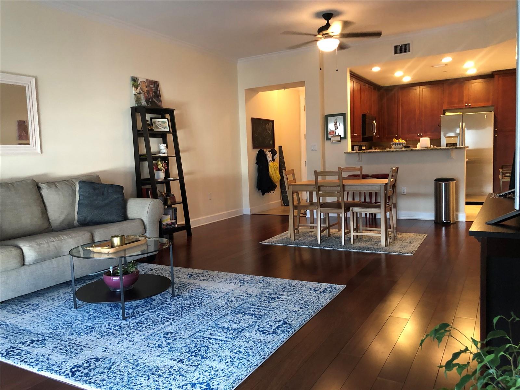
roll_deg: +2.6
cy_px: 195
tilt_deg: -6.0
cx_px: 260
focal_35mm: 28
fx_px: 421
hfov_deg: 63.4
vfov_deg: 49.7
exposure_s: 1/15
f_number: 1.8
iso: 80
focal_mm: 4
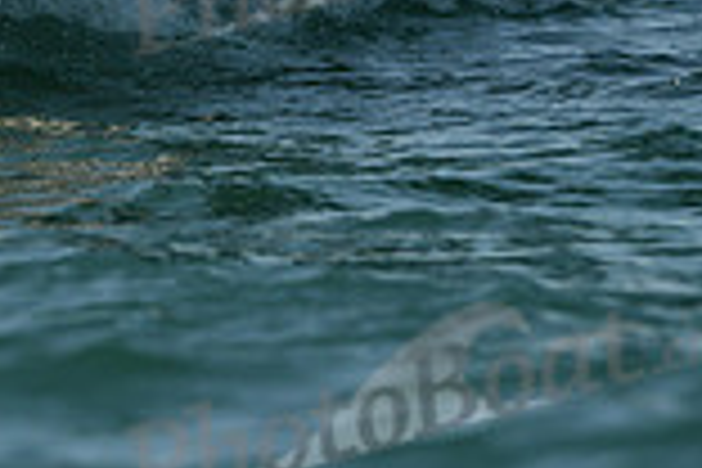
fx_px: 25368
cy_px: -232
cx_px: -104
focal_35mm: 1301
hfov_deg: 1.6
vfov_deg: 1.1
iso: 250
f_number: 7.1
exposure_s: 1/1250
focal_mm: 350
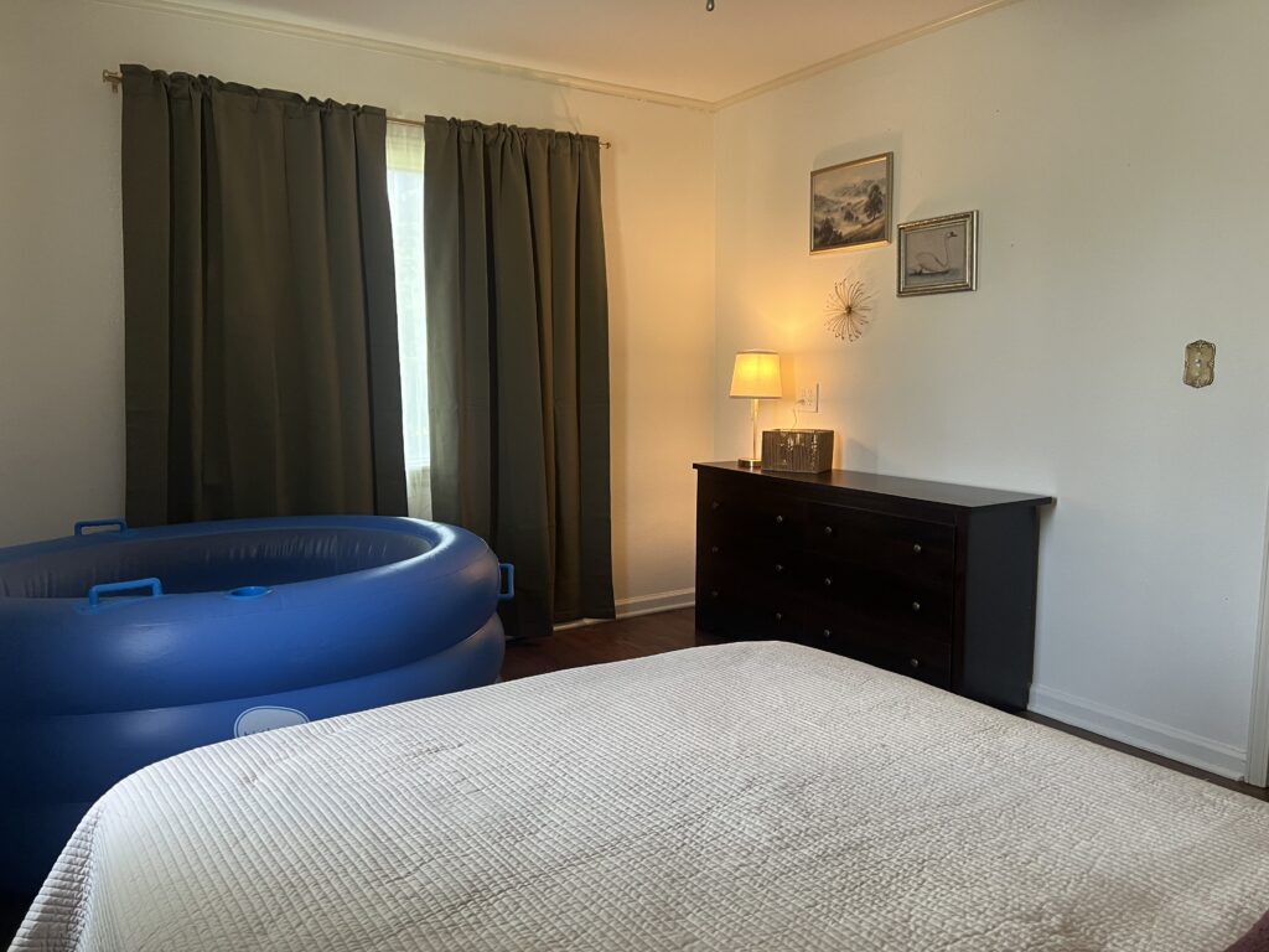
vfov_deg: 53.1
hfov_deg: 67.3
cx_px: 634
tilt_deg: -7.3
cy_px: 476
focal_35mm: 26
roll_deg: +0.2
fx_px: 953
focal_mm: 5.7
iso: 160
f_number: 1.5
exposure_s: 1/60
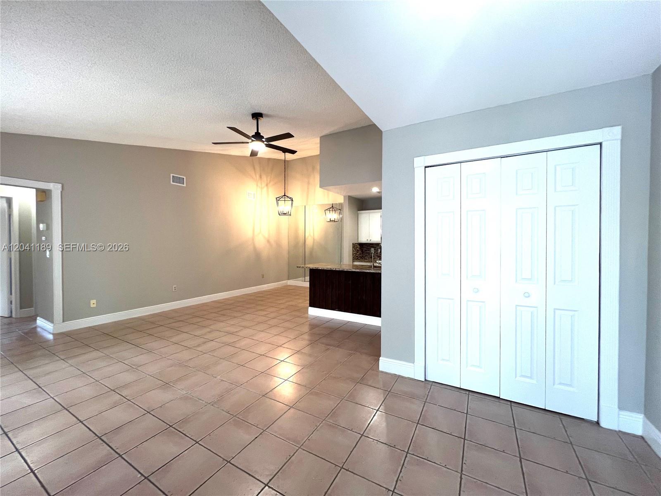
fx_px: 248
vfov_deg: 89.9
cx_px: 330
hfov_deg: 106.2
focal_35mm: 13
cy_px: 248
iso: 160
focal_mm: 1.57
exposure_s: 1/60
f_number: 1.8
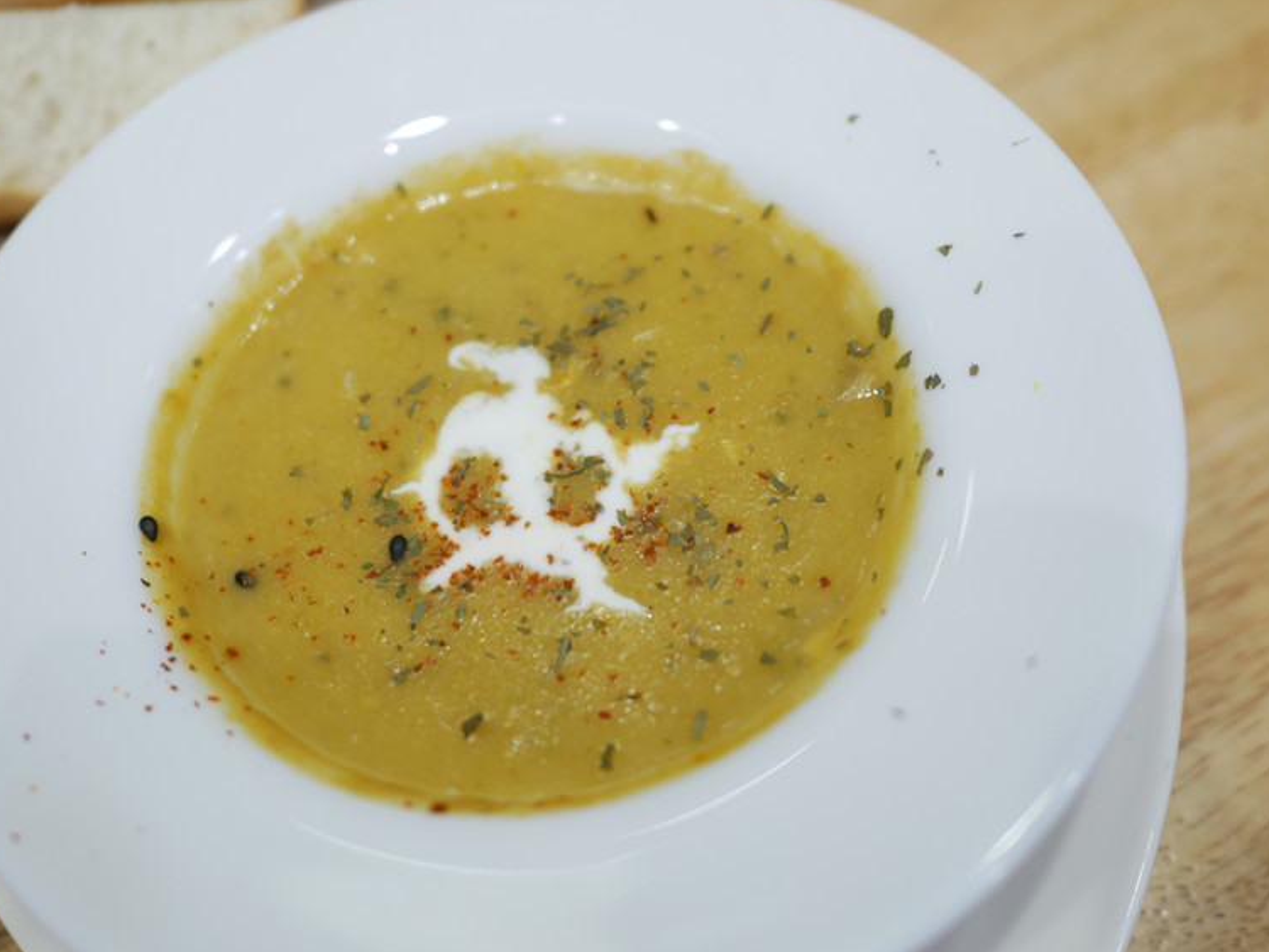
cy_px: 527
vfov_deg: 39.6
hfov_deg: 51.2
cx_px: 550
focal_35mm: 36
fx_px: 1320
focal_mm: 15
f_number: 1.7
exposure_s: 1/60
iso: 320
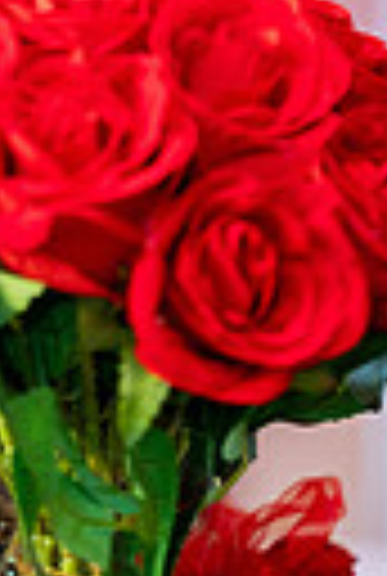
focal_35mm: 526
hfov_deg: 2.6
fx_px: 8436
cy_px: -310
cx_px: -194
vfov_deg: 3.9
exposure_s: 1/200
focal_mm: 150
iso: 1000
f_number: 2
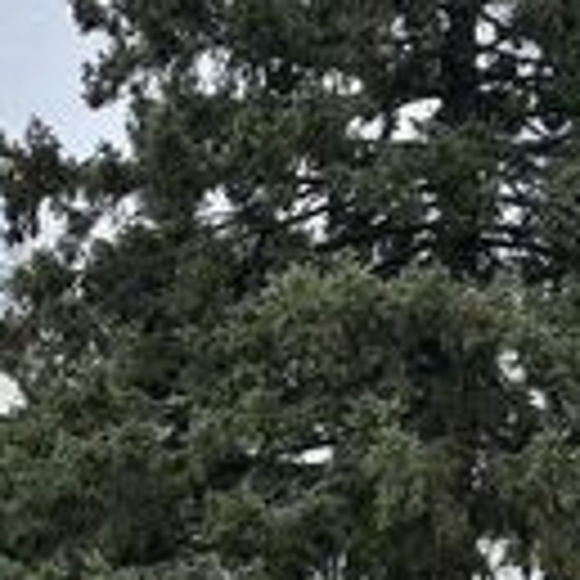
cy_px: 618
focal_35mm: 89
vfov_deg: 18.8
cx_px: -283
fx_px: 1687
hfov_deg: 17.6
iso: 50
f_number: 1.5
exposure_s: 1/3571
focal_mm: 5.7
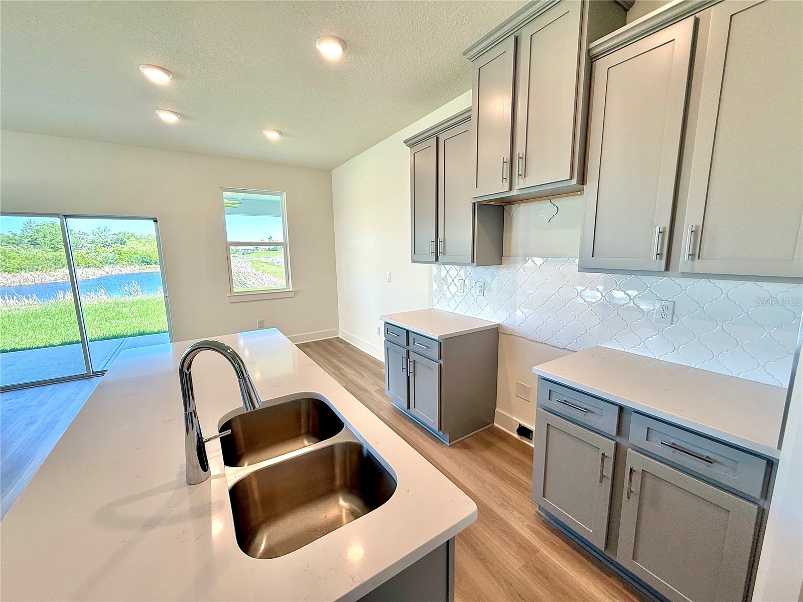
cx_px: 402
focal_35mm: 14
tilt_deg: -9.5
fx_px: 325
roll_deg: +0.1
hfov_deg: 102.1
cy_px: 301
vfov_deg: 85.7
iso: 100
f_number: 2.2
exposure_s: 1/120
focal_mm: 2.22
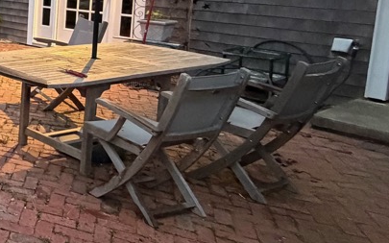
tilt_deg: -7.3
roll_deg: +0.3
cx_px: -173
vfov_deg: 27.9
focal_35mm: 44
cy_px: 16
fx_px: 466
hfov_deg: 30.0
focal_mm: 2.22
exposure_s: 1/60
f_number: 2.2
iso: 1000
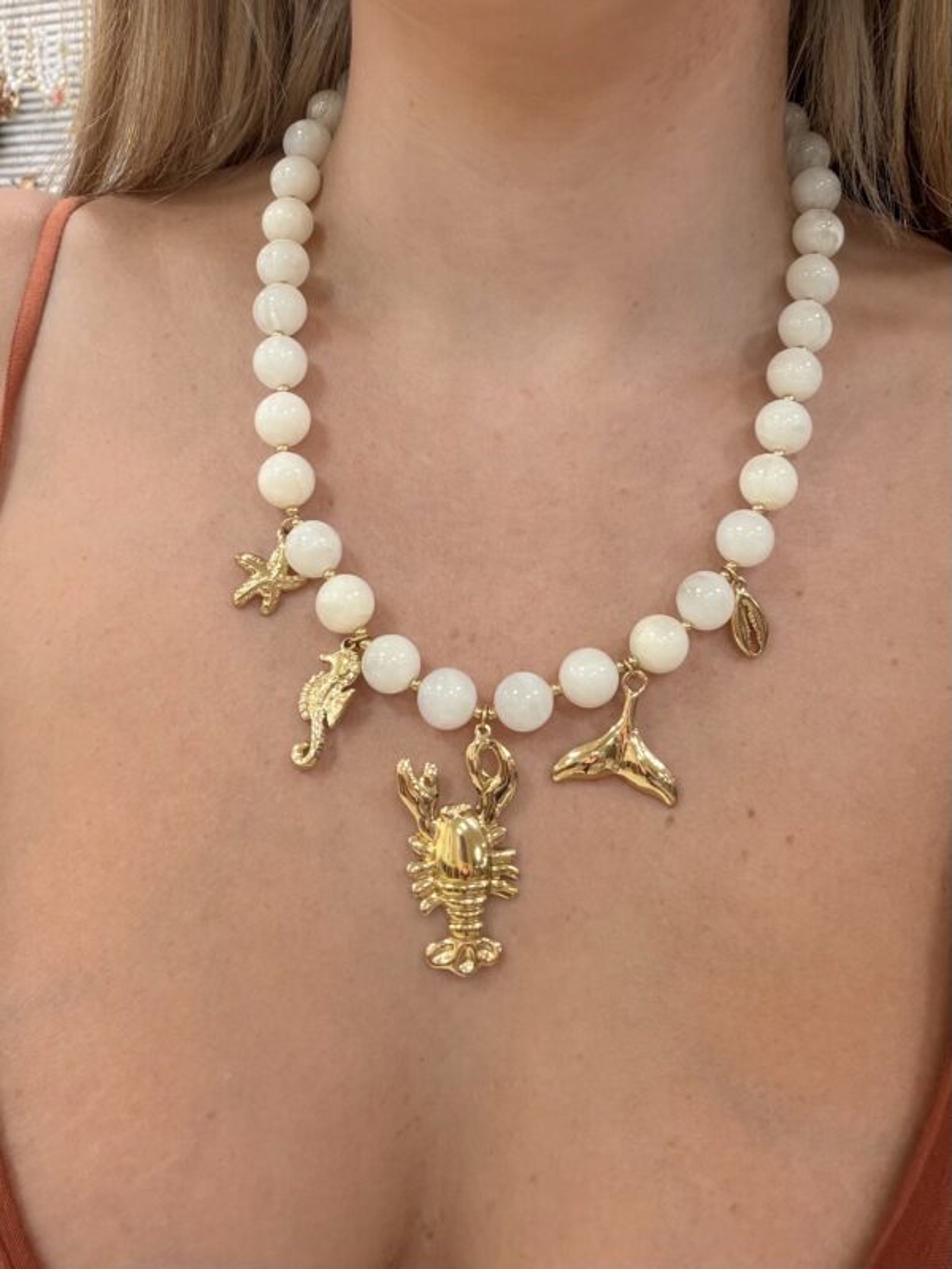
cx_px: 476
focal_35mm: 30
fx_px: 1100
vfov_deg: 60.0
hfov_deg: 46.8
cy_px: 634
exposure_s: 1/50
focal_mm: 2.71
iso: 80
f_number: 1.9
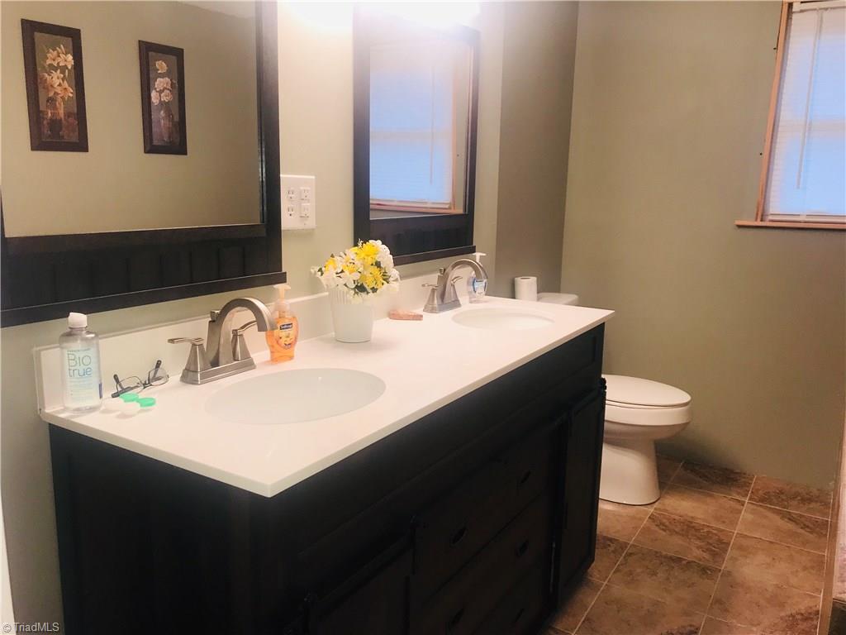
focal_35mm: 28
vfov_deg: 49.7
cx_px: 423
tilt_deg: -10.0
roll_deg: -1.1
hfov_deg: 63.4
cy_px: 318
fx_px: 684
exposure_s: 1/60
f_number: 1.8
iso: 32
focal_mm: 3.99
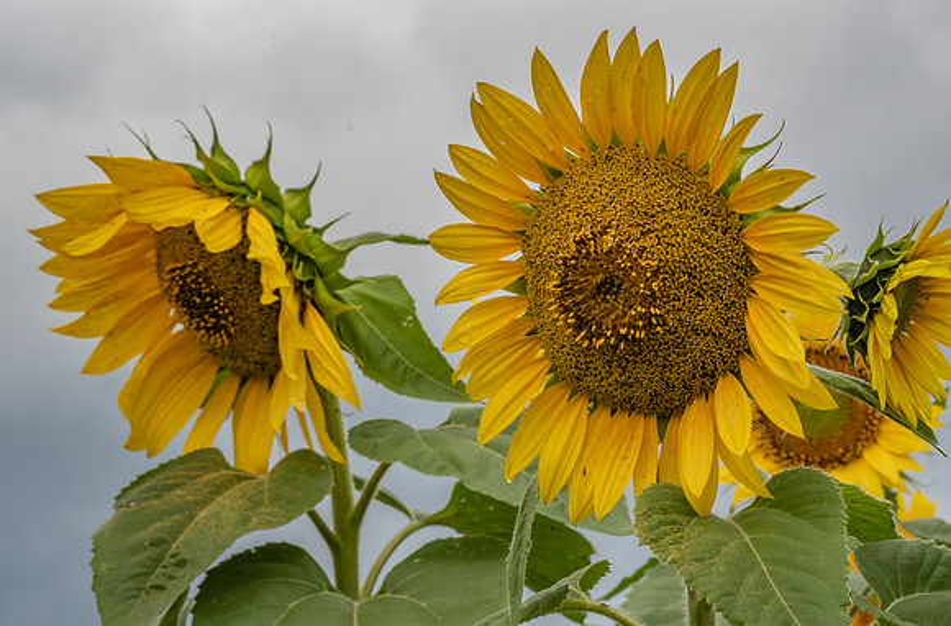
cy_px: 287
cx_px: 442
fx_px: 4438
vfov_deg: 8.1
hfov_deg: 12.2
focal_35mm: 169
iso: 100
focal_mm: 105
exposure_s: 1/3
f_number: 25
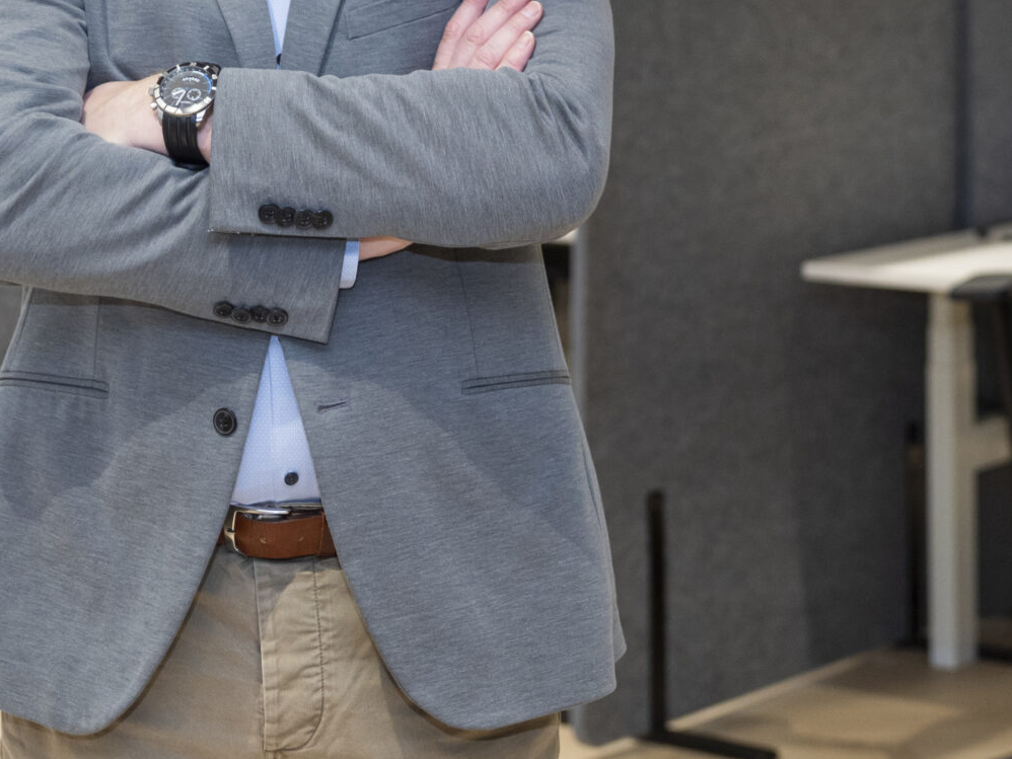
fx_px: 3246
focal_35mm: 111
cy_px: 79
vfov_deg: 13.2
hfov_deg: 17.6
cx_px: 735
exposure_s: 1/200
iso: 800
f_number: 2.8
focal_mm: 45
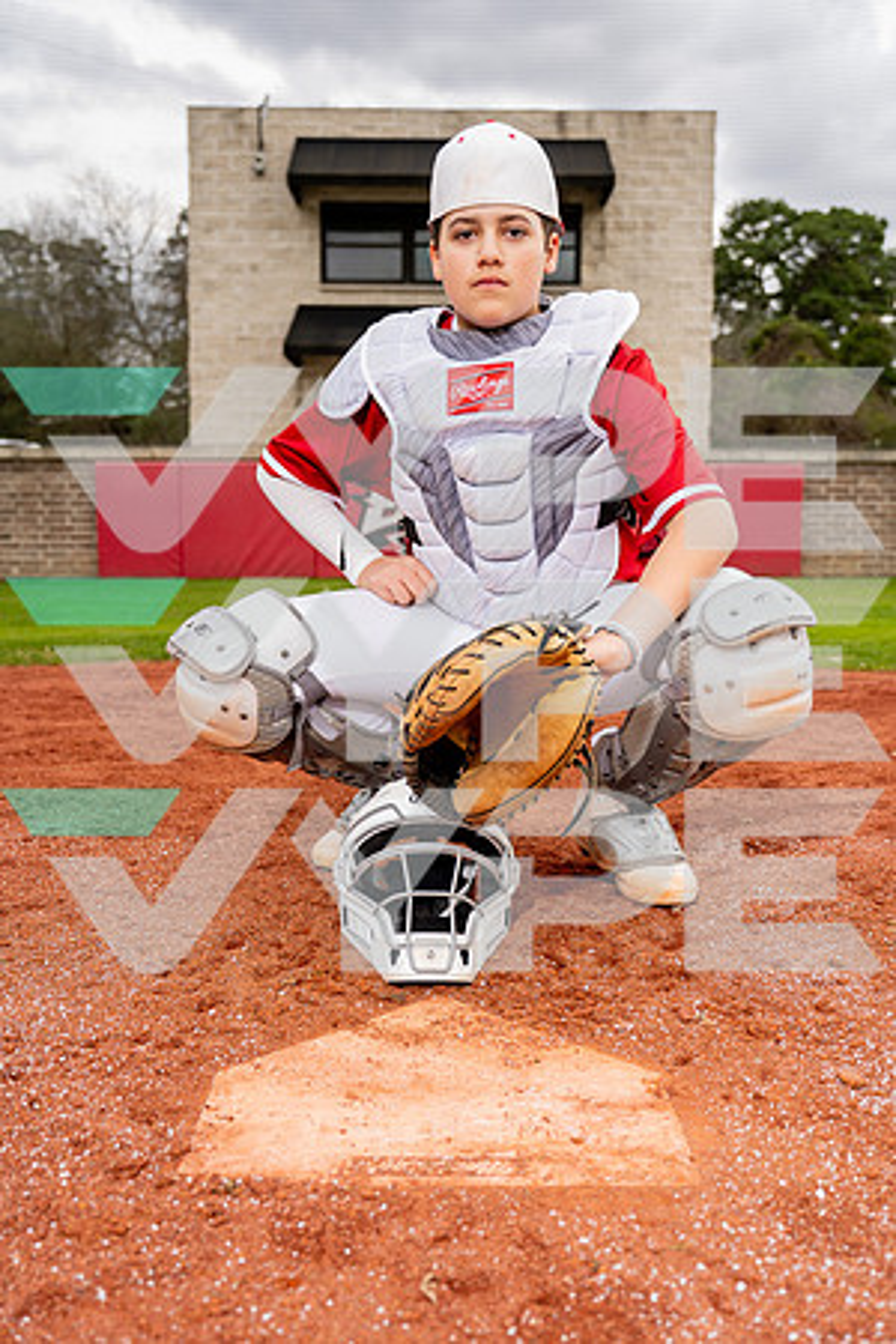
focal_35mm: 35
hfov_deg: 37.9
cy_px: 672
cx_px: 448
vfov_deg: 54.4
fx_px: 1307
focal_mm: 35
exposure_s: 1/250
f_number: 4
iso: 100
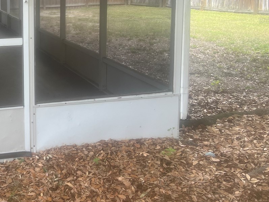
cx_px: 22
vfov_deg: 27.1
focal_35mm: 52
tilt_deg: -5.6
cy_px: 20
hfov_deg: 34.5
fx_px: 404
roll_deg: +1.4
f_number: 1.5
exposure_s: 1/121
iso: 40
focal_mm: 5.7
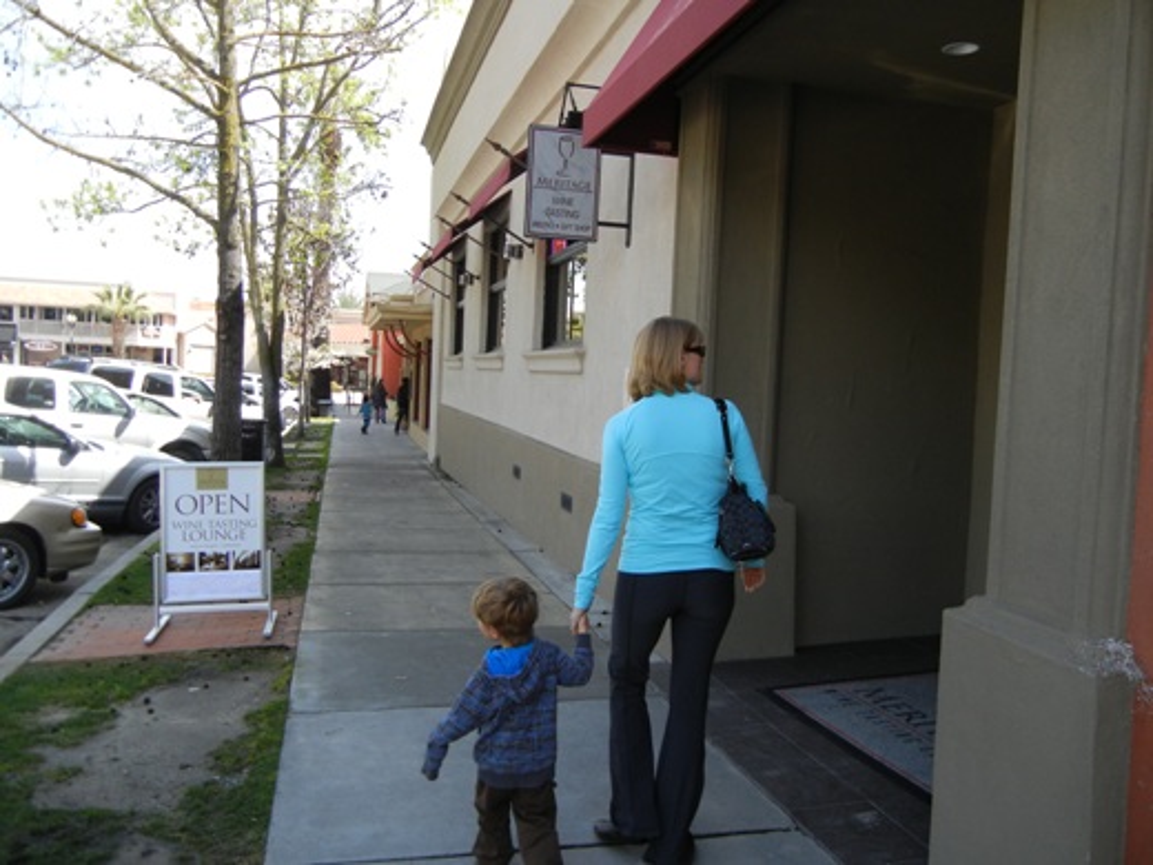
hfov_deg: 60.0
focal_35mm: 30
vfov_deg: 46.8
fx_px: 999
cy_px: 432
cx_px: 576
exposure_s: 1/447
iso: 160
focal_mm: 5.4
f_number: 3.5
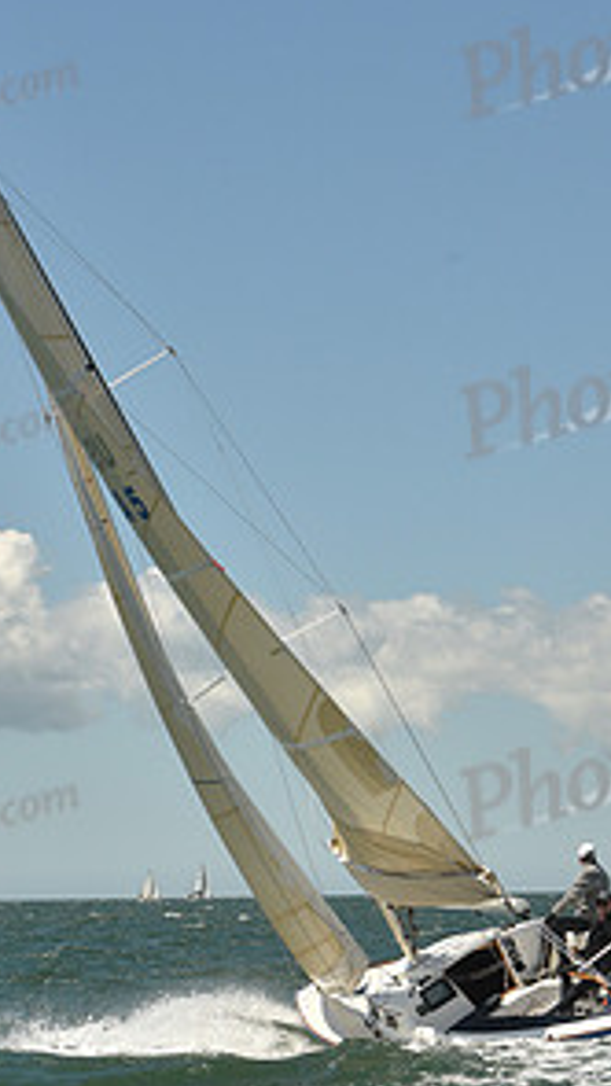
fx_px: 4146
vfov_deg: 14.9
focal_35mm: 144
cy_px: 607
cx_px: 271
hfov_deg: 8.4
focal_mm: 70
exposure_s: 1/800
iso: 320
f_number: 13
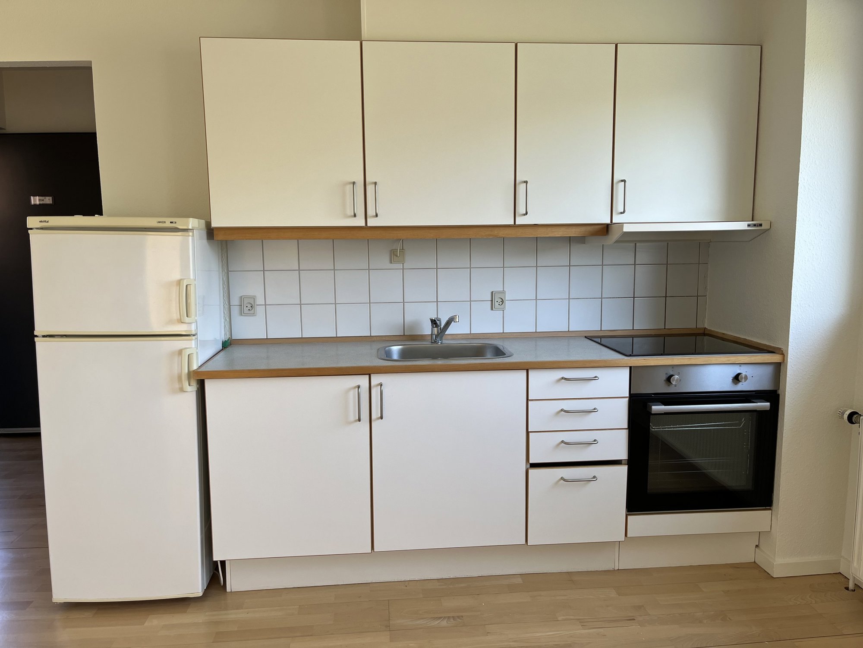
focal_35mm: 26
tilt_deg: -7.7
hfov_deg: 67.3
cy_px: 324
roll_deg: +0.9
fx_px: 648
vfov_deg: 53.1
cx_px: 432
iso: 40
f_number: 1.6
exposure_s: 1/121
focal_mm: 5.1
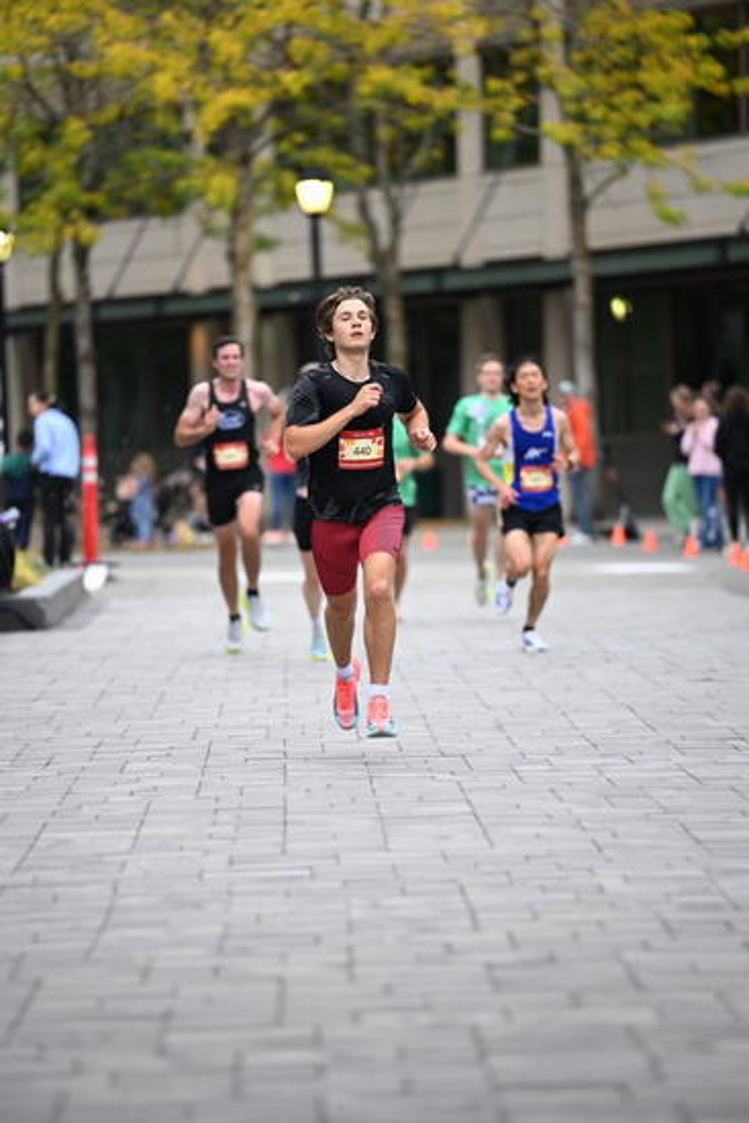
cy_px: 562
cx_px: 374
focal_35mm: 200
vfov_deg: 10.3
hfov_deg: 6.9
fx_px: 6237
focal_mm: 200
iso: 1600
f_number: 2.8
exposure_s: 1/1250
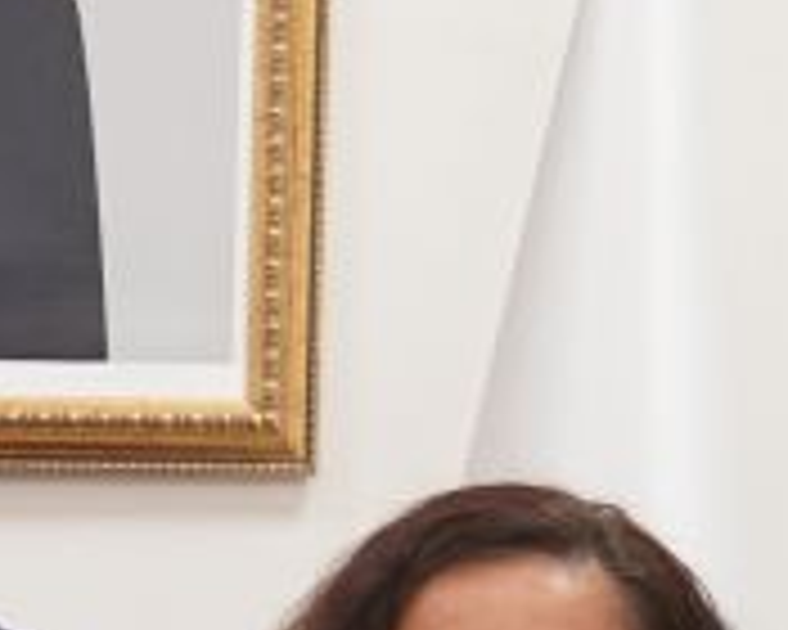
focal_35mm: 266
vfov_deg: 5.7
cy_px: 1188
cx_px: -558
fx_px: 6204
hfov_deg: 7.1
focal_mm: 33
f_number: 3.2
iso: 2000
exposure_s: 1/125
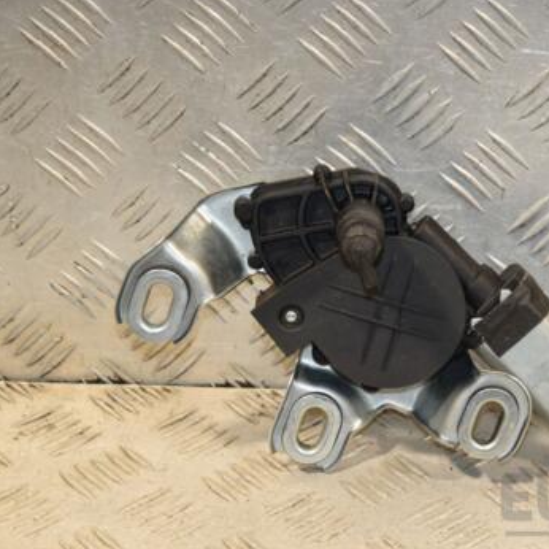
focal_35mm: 137
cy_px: 286
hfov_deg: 12.7
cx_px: 471
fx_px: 2458
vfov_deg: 12.7
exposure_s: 1/200
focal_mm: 62
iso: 800
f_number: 6.3
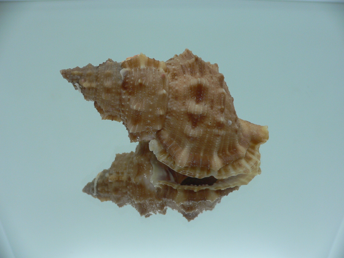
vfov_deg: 40.7
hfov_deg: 52.6
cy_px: 129
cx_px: 172
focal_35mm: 35
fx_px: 348
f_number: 2.8
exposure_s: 1/60
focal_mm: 4.6
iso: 80
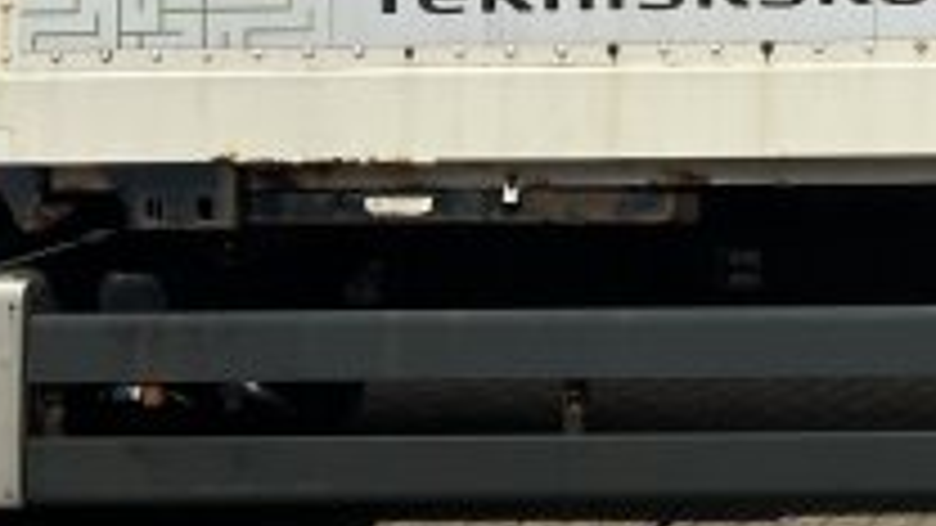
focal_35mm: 87
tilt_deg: +4.2
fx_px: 2159
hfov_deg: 21.9
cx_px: 1233
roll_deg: +0.0
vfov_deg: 13.1
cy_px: -292
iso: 50
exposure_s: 1/12658
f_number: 1.5
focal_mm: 5.7
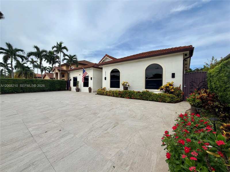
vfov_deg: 85.7
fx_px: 93
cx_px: 115
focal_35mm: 14
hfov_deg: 102.1
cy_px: 86
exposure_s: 1/1050
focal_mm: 2.22
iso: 20
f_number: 2.2
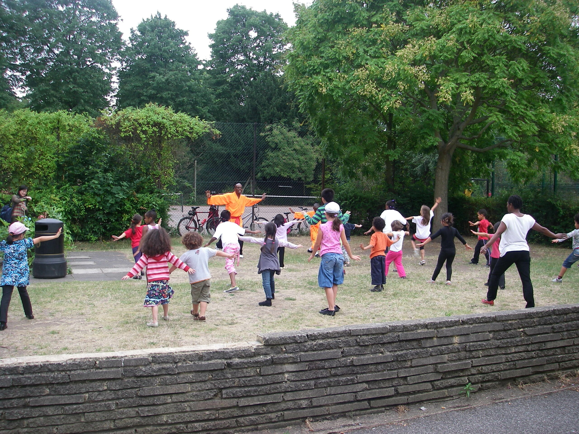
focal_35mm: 38
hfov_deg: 49.0
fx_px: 636
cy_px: 217
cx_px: 290
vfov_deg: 37.7
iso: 64
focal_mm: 6.3
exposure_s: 1/80
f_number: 3.3
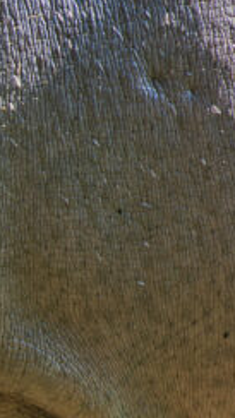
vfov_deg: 2.5
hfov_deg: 1.4
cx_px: -635
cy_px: 522
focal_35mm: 879
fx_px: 9751
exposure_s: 1/80
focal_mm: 200
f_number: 6.3
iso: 200
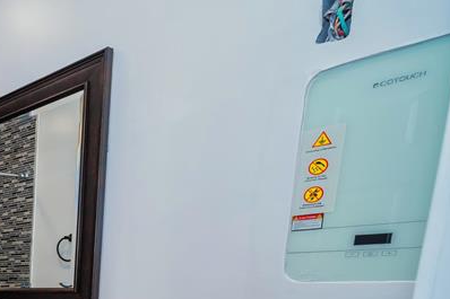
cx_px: -106
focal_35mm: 36
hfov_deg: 37.7
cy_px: 366
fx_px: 450
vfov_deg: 30.7
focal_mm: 14
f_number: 4
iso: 400
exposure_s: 1/90
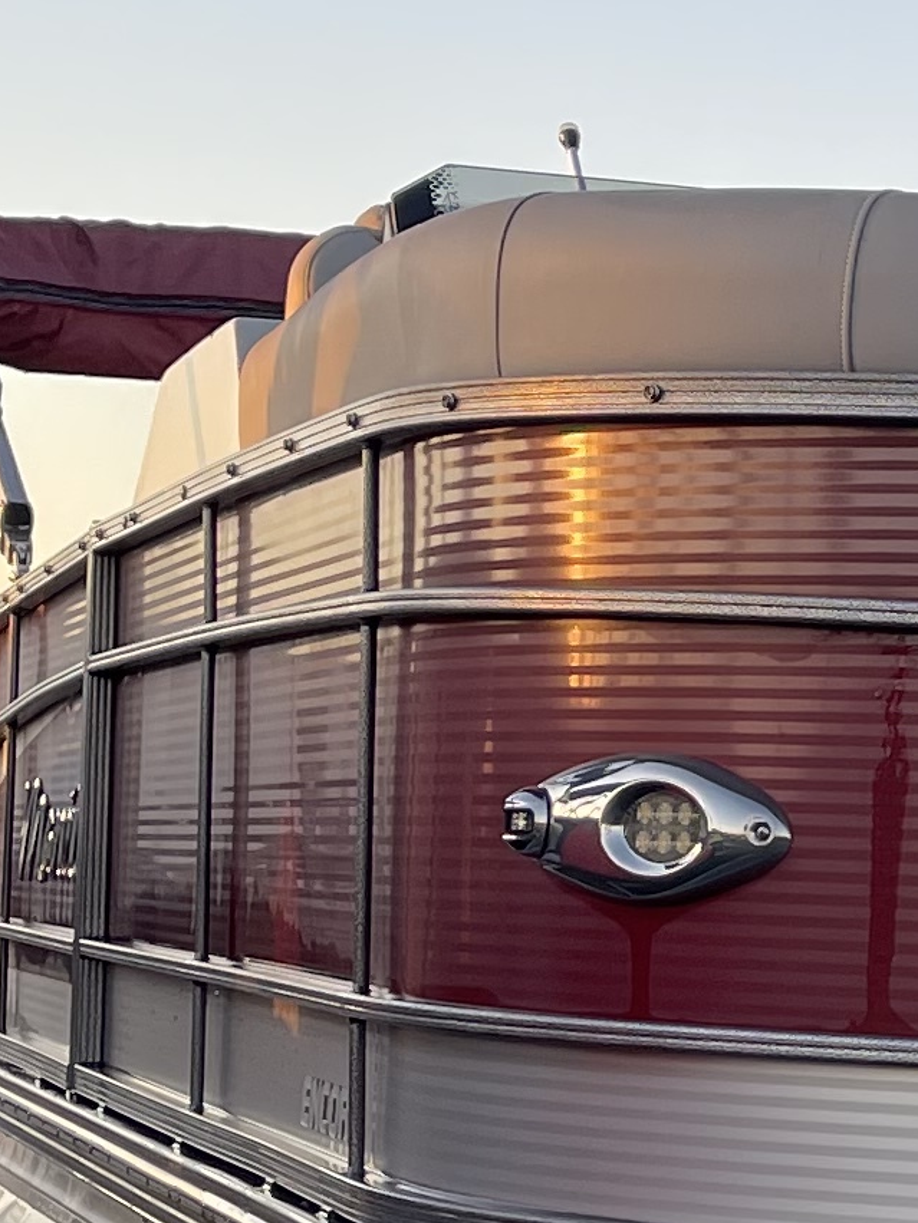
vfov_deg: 15.9
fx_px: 4349
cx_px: 1293
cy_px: 962
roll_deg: -3.3
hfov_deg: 11.6
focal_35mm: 123
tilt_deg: -2.0
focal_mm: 5.1
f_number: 1.6
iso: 32
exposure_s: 1/345
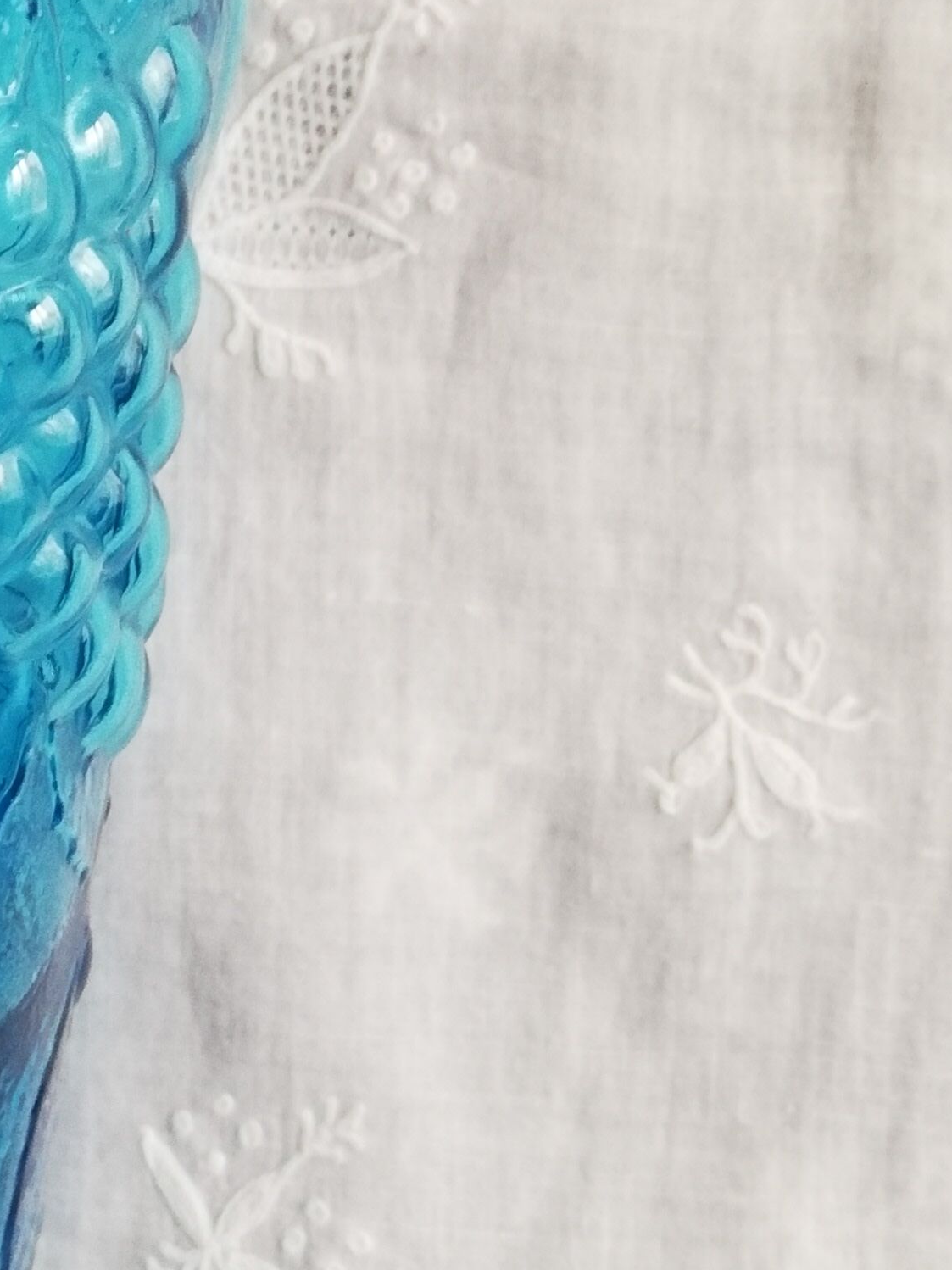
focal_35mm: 80
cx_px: -397
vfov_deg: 24.3
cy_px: 443
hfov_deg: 17.0
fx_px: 2934
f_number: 2.2
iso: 400
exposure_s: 1/33.3
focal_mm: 3.81
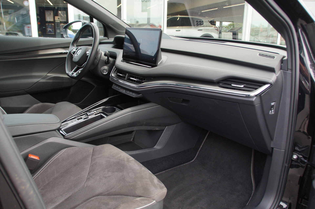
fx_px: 236
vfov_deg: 47.9
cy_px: 104
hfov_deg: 67.4
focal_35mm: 27
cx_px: 158
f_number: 4.5
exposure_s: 1/80
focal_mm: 18
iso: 100
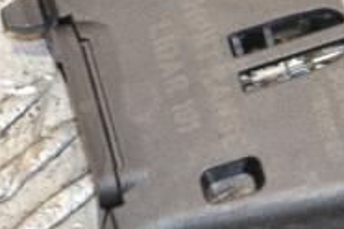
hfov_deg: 4.6
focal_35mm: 446
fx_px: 4261
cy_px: 54
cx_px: 329
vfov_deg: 3.1
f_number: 5.6
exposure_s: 1/160
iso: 800
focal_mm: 92
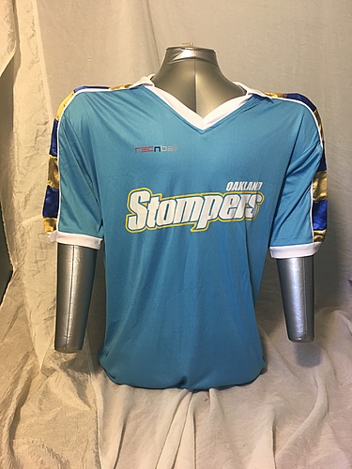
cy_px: 234
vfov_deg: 61.7
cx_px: 176
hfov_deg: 48.2
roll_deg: -1.8
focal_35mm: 29
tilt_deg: -9.2
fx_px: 393
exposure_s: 1/30
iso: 100
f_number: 2.2
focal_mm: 4.15
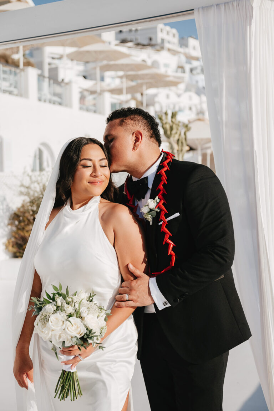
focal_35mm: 58
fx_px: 663
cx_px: 137
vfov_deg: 34.5
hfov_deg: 23.4
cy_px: 206
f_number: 4
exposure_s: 1/2500
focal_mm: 58
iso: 100
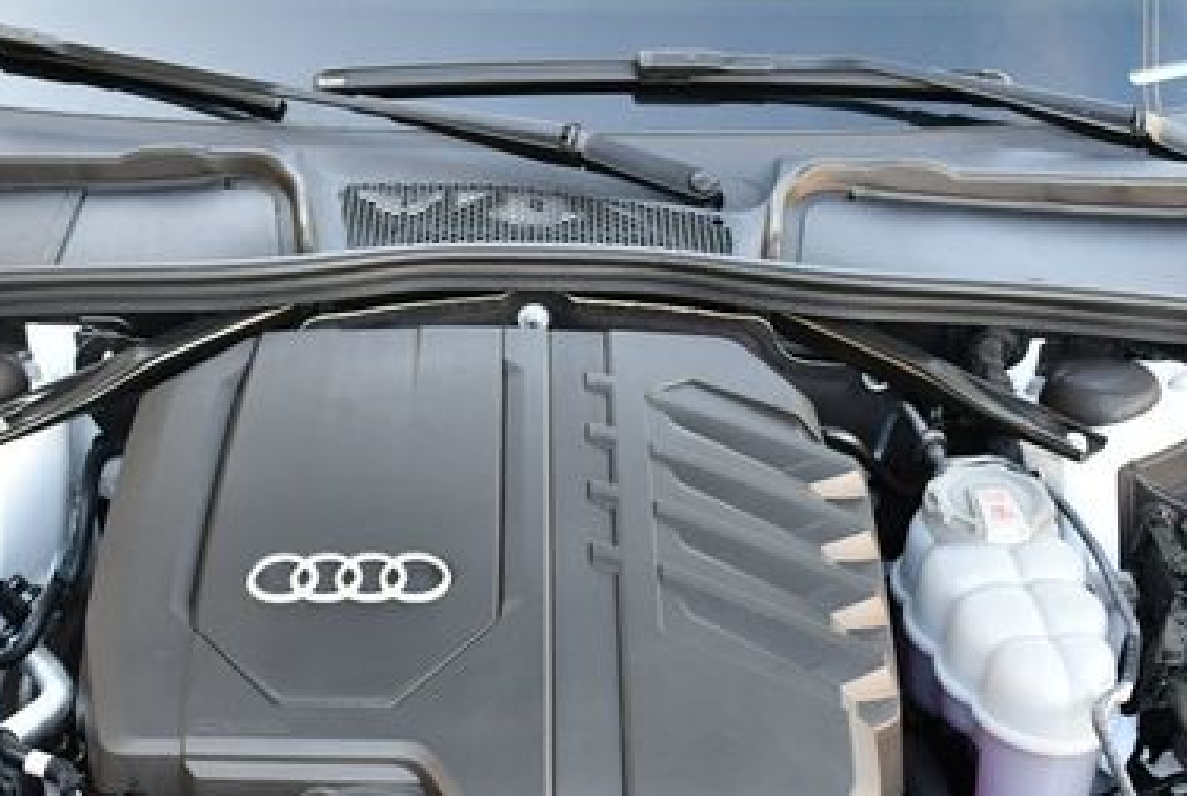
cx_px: 492
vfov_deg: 19.9
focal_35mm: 68
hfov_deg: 29.6
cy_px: 594
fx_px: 2246
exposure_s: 1/250
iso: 720
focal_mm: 20
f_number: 3.8
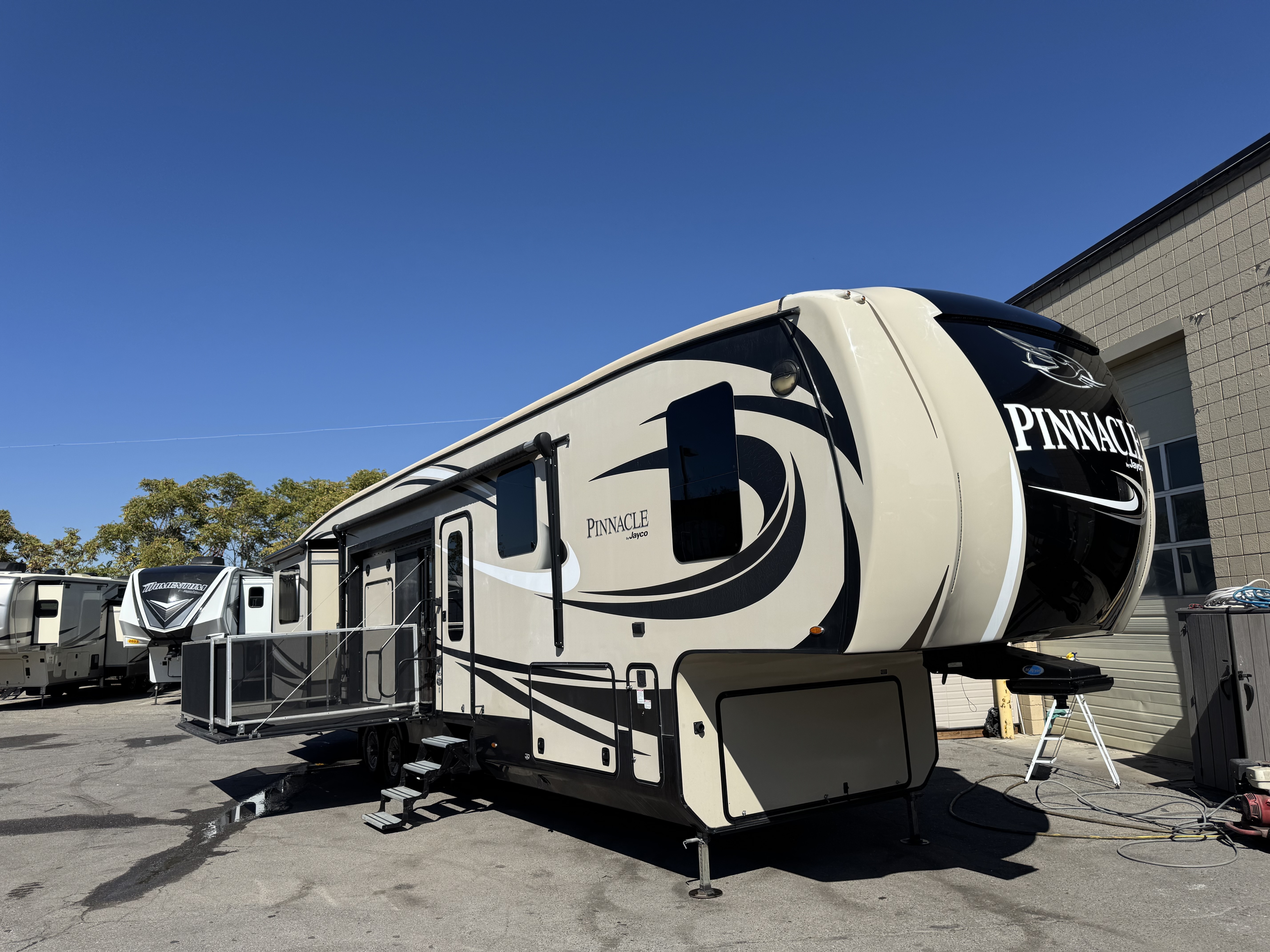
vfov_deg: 56.8
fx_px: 881
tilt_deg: +9.0
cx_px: 635
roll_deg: +1.7
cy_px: 476
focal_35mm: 24
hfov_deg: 71.6
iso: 80
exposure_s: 1/7092
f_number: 1.78
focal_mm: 6.76
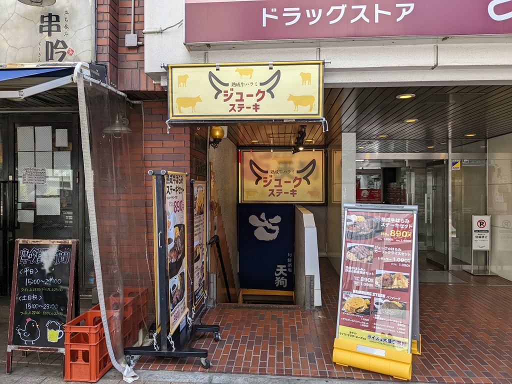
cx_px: 256
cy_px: 192
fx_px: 399
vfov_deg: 51.4
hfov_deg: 65.3
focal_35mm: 27
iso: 58
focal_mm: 4.38
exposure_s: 1/650
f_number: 1.73
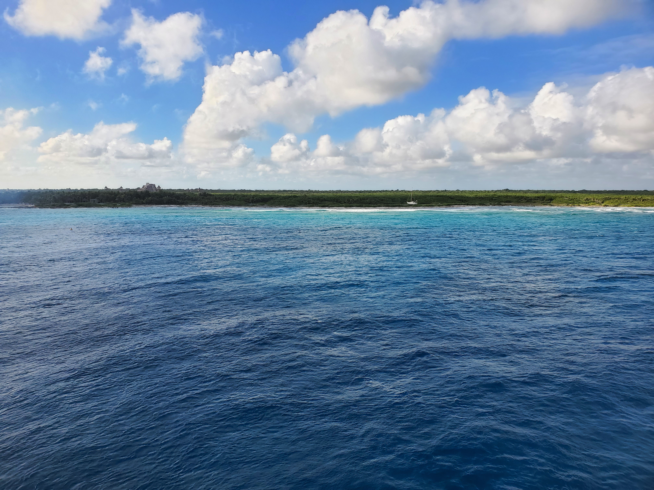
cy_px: 245
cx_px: 327
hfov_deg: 67.3
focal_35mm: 26
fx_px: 491
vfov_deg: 53.1
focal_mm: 4.3
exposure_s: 1/1114
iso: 50
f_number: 2.4
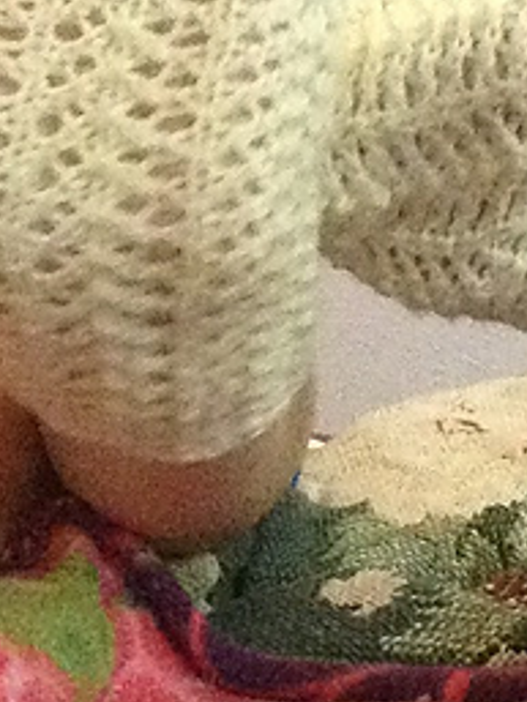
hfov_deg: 16.7
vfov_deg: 22.3
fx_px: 1765
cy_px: 164
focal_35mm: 87
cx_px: 481
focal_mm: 2.18
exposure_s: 1/15
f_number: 2.4
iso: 500
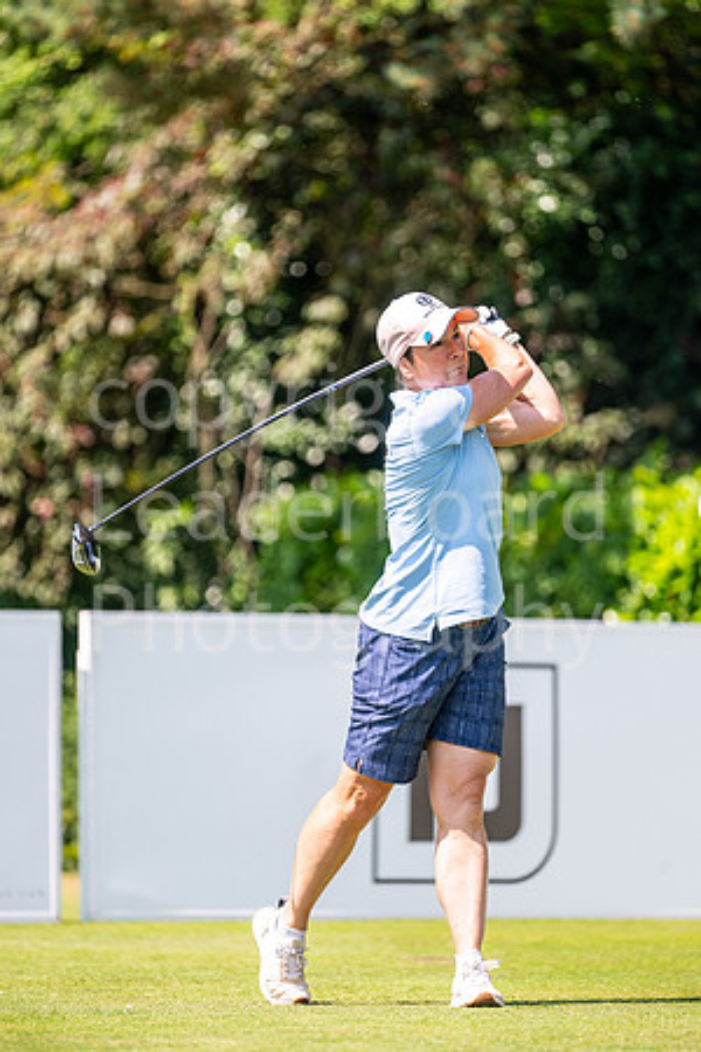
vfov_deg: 6.9
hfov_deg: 4.6
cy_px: 526
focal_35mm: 300
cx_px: 350
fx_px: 8762
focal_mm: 300
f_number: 4.5
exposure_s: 1/1250
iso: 200
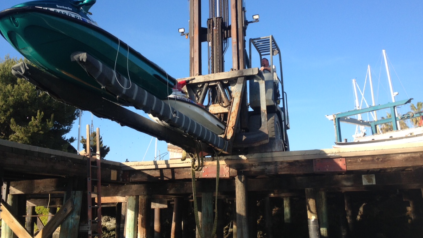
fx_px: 471
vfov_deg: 28.3
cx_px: 191
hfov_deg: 48.3
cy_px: 92
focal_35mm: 42
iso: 50
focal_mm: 4.28
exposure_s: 1/746
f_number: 2.4
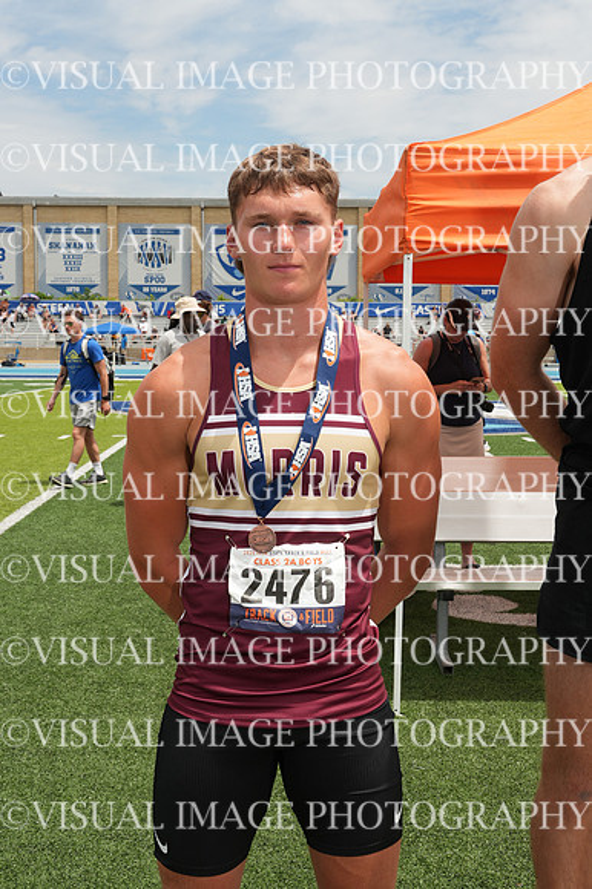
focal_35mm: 52
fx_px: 1296
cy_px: 444
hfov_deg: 25.7
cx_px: 296
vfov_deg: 37.9
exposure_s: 1/160
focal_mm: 35
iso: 100
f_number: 11
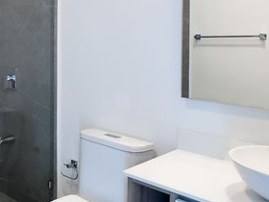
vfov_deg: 43.2
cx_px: 26
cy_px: 60
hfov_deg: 50.3
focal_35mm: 32
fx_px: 249
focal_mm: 2.22
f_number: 2.2
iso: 250
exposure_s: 1/60
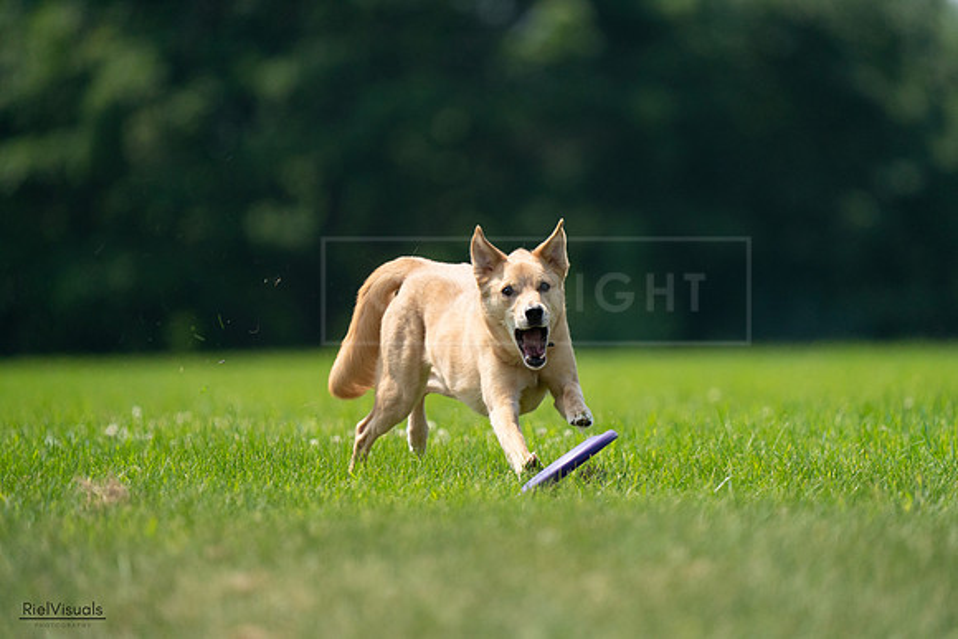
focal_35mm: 600
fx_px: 15970
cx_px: 479
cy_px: 320
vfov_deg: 2.3
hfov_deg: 3.4
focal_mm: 600
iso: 1600
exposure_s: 1/4000
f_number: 6.3
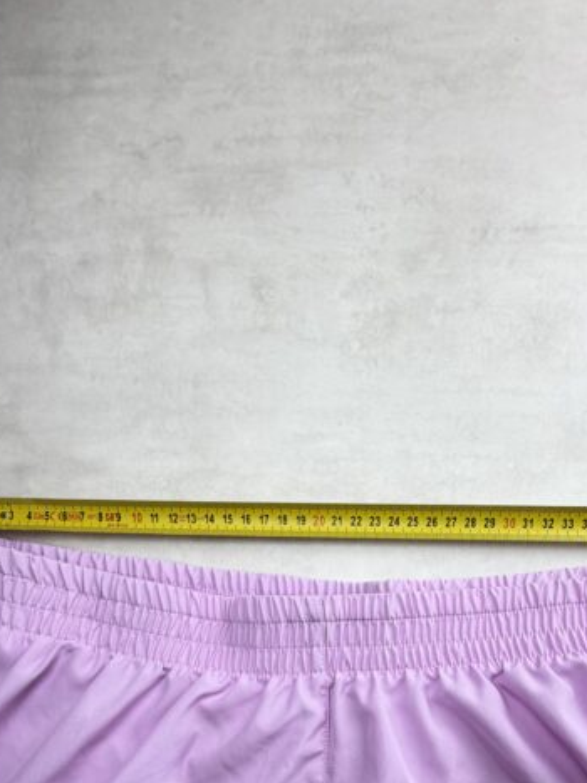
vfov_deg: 63.7
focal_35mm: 24
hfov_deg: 56.1
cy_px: 654
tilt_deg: -74.2
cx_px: 371
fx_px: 543
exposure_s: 1/100
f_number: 2.2
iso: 64
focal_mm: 2.22
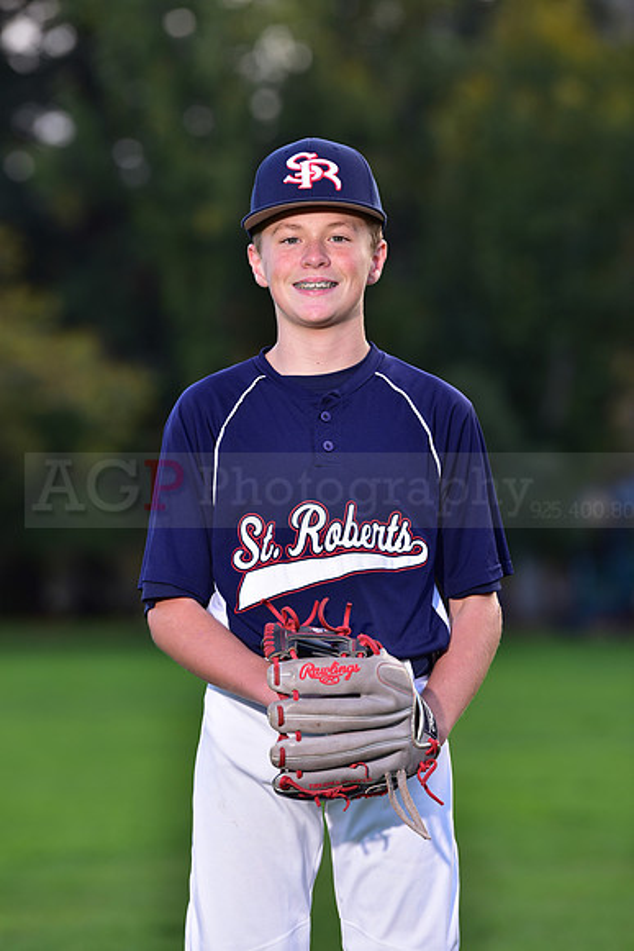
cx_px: 317
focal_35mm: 175
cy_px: 476
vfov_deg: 11.7
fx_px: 4620
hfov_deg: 7.9
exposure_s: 1/250
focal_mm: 175
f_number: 4.5
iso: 200
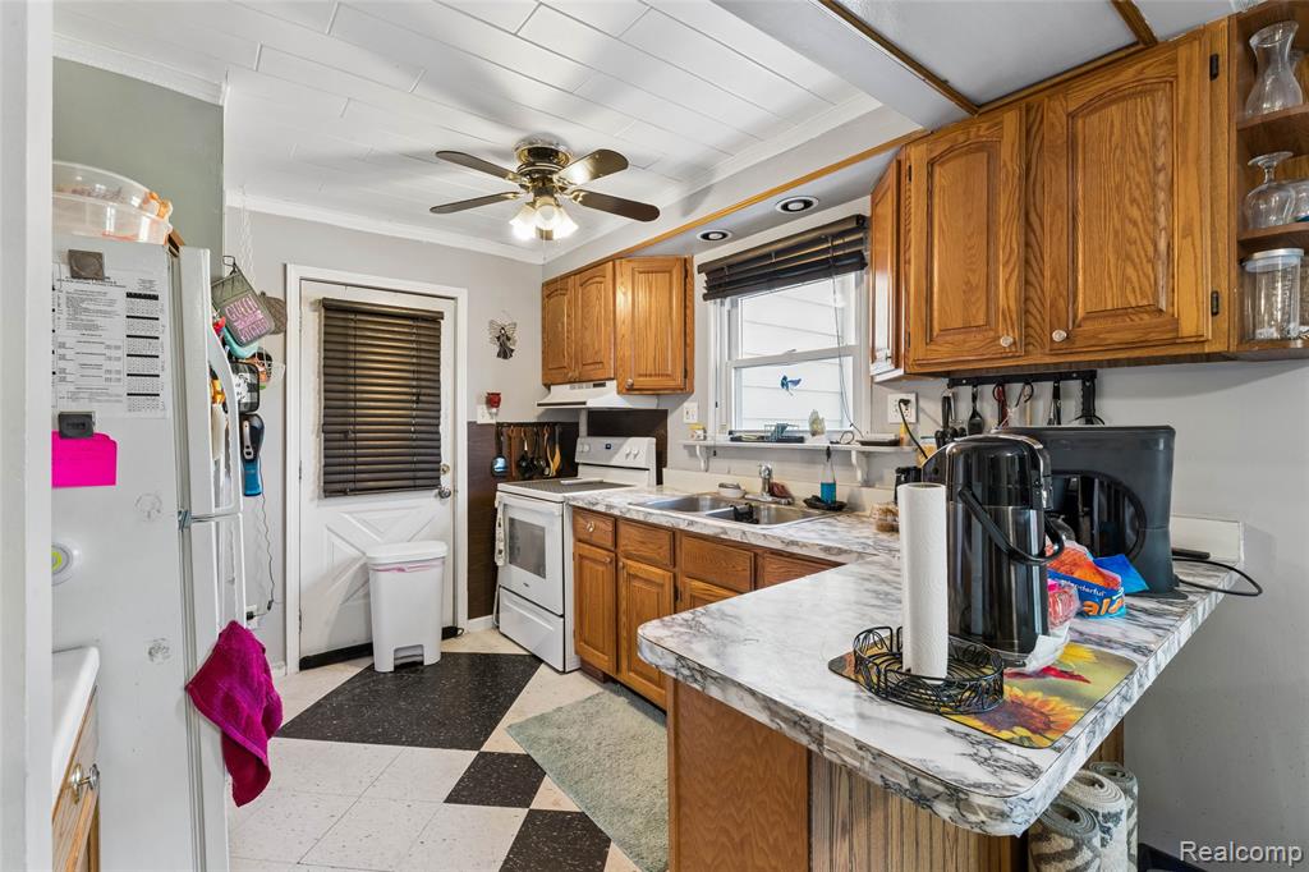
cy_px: 436
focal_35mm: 16
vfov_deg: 73.7
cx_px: 654
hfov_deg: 96.8
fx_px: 582
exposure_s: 1/1.67
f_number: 14
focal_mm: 16
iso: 400
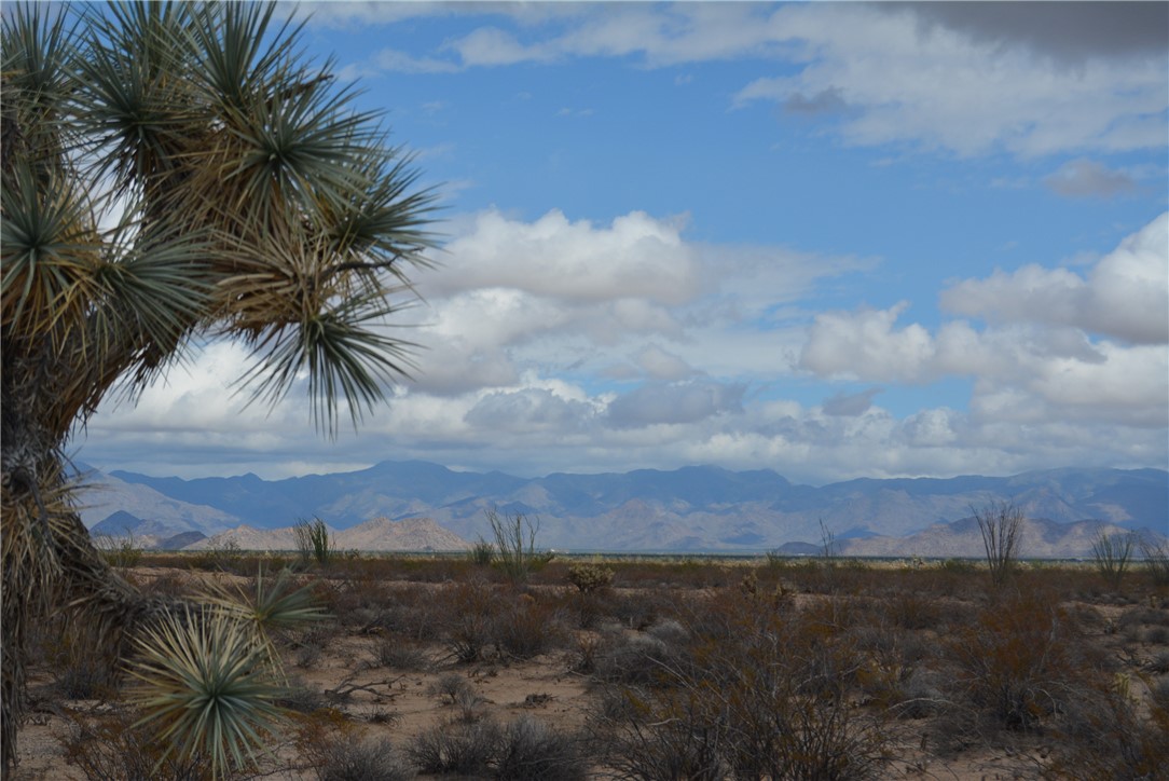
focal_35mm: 82
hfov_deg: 24.6
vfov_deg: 16.6
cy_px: 390
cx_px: 584
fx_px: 2680
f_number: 8
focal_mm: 55
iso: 400
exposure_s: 1/2000
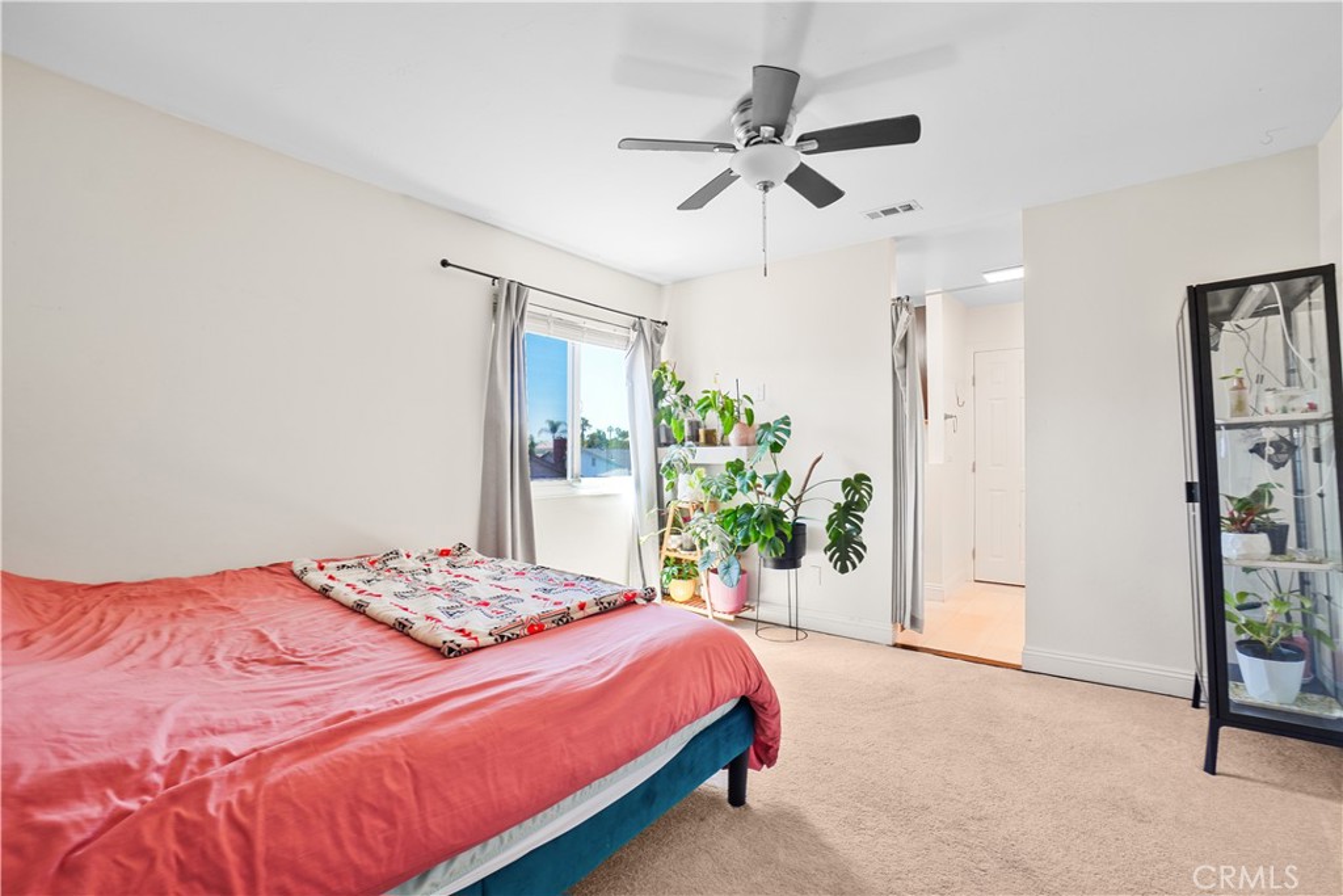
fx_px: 560
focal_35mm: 15
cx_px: 672
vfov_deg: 77.3
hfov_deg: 100.4
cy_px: 448
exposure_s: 1/5
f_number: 8
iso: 100
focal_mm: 10
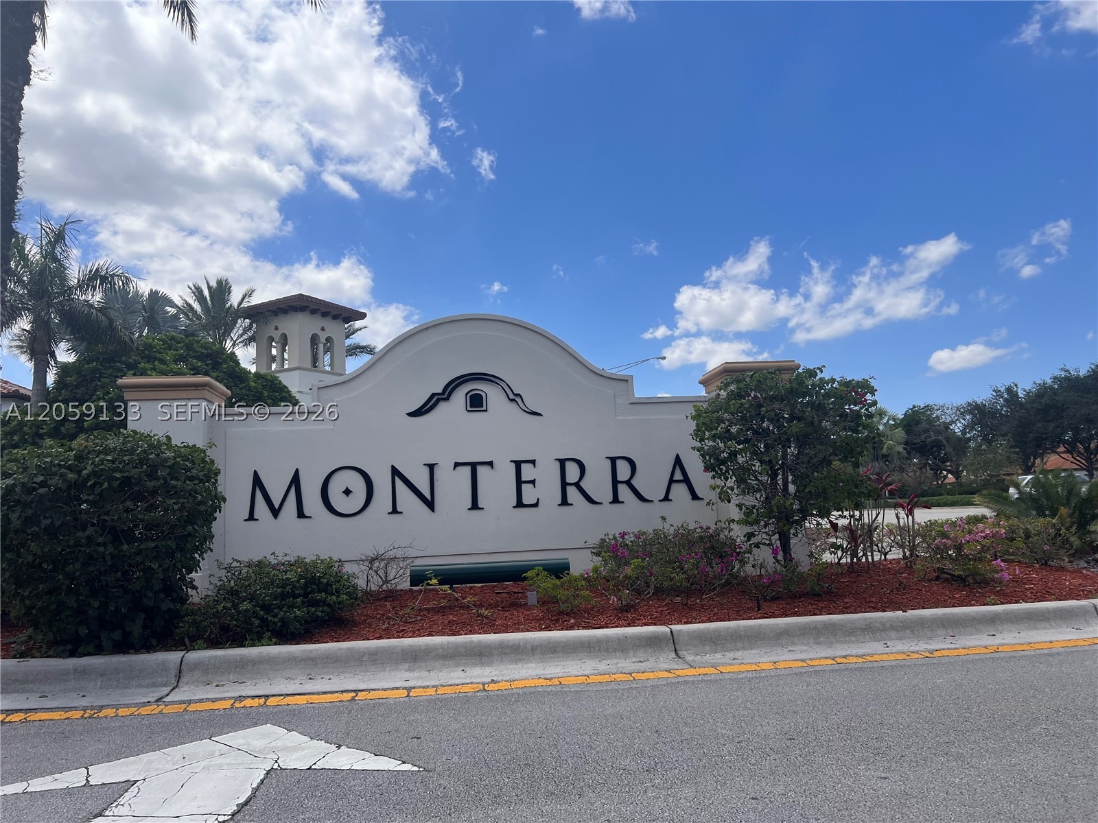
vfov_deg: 53.1
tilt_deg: +8.4
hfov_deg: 67.3
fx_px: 825
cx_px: 549
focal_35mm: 26
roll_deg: +0.9
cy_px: 412
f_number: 1.5
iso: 50
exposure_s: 1/4444
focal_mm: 5.7
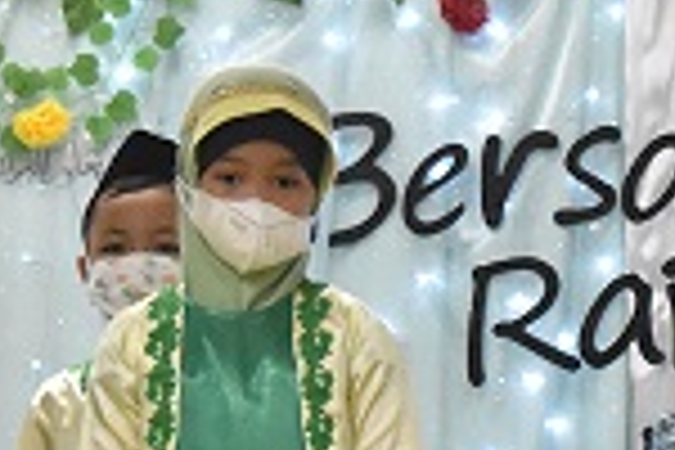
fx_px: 6768
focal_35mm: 361
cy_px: 266
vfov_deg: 3.8
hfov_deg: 5.7
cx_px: 945
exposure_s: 1/100
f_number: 5.3
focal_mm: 48
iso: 3200
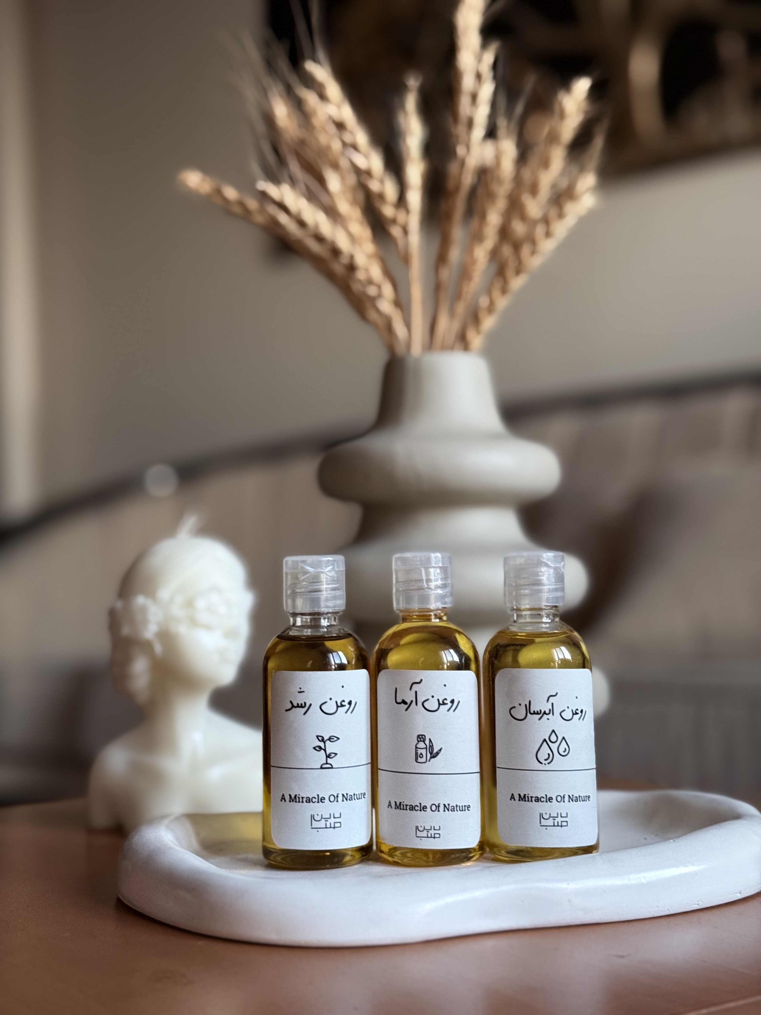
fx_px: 1407
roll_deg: +1.2
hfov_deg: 30.3
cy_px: 508
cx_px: 380
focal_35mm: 48
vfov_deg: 39.7
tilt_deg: +4.4
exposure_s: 1/48
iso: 250
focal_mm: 6.76
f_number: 1.78
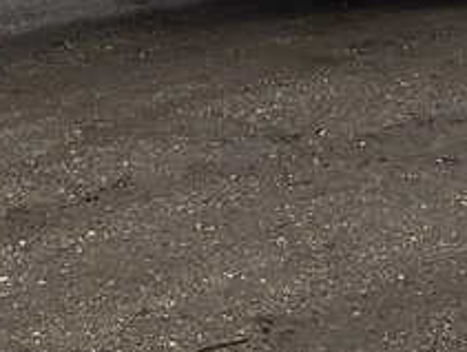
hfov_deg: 19.0
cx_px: 168
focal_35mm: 103
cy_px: -267
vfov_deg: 13.1
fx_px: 1392
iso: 25
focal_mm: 3
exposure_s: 1/1984
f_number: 1.8
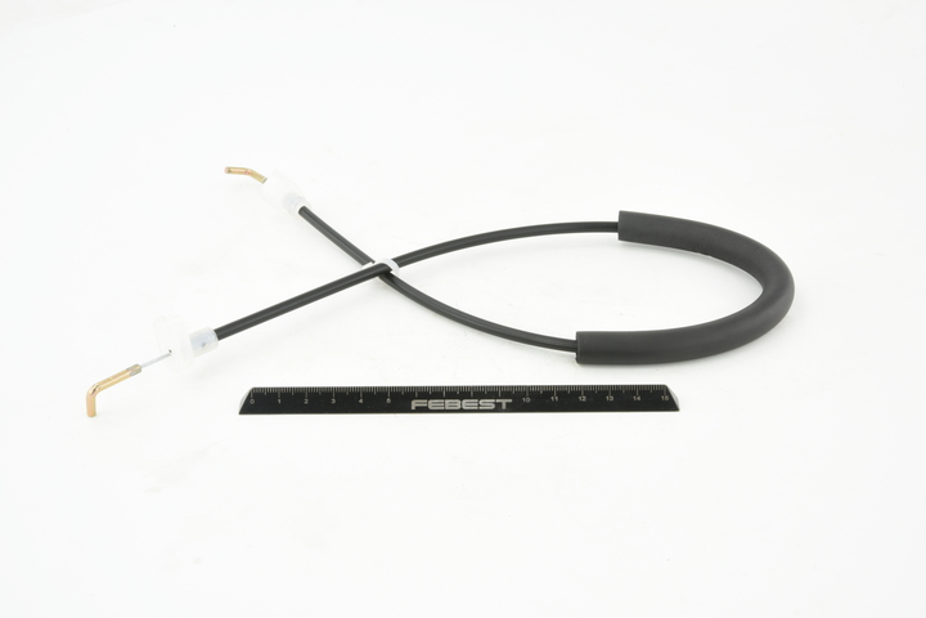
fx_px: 1543
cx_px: 463
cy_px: 309
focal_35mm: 60
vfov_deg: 22.6
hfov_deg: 33.4
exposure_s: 1/2.5
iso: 100
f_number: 36
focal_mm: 60
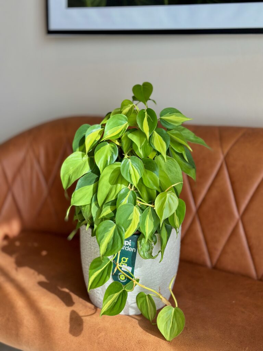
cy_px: 176
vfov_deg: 39.7
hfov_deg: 30.3
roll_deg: -1.5
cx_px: 132
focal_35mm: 48
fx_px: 486
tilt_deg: -13.3
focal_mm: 6.86
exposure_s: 1/535
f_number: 1.78
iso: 80
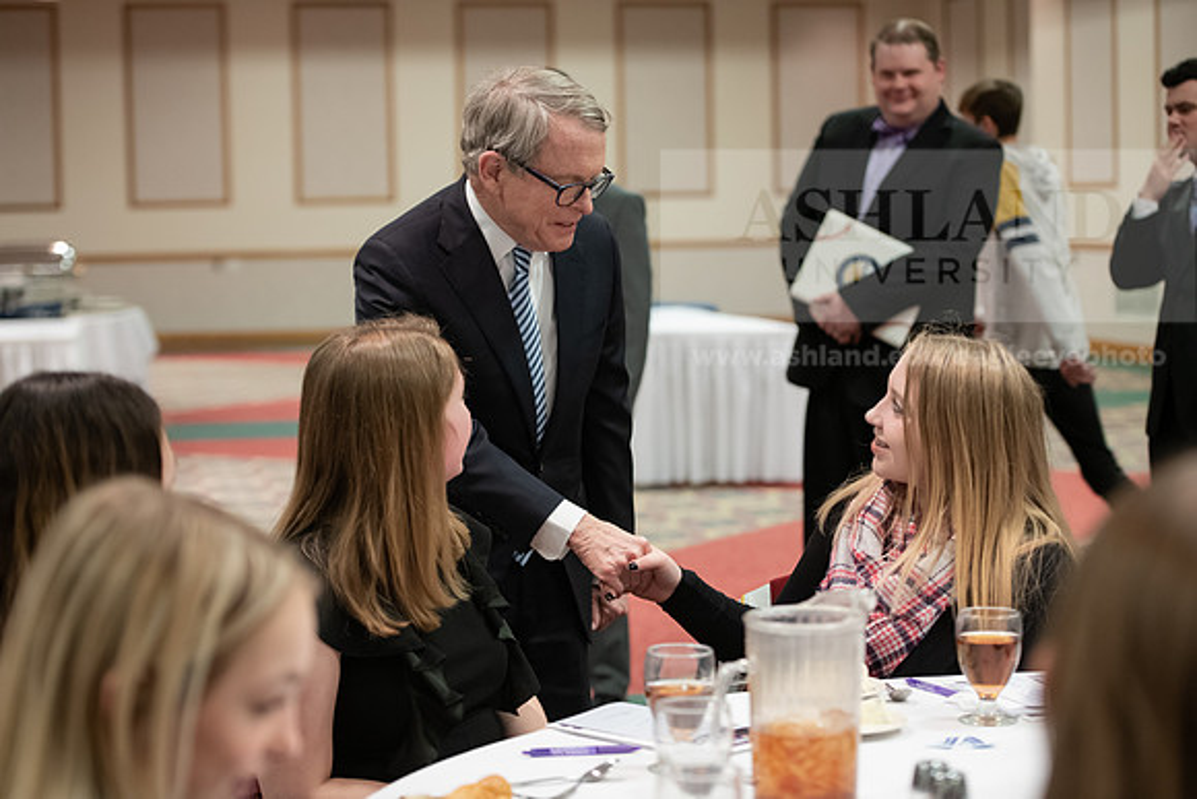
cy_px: 400
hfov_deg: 28.8
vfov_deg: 19.5
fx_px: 2328
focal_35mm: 70
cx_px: 598
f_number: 3.2
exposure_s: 1/200
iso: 3200
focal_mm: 70
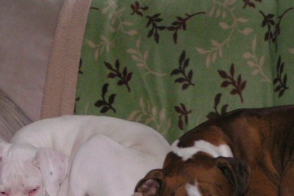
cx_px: 173
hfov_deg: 12.2
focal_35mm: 169
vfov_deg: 8.1
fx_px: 1380
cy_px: 172
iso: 200
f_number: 3.5
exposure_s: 1/100
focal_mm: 15.2
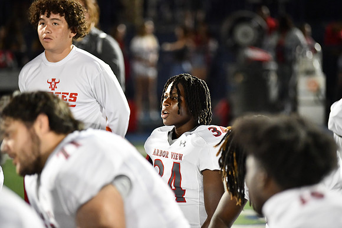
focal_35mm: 165
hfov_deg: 12.4
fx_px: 1568
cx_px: 171
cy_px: 114
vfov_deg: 8.3
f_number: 2.8
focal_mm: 165
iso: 9000
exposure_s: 1/1250
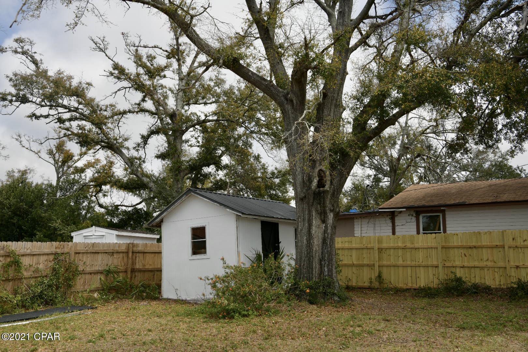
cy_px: 176
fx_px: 513
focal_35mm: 35
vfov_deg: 37.9
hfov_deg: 54.4
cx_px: 264
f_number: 10
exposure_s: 1/250
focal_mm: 35
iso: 100
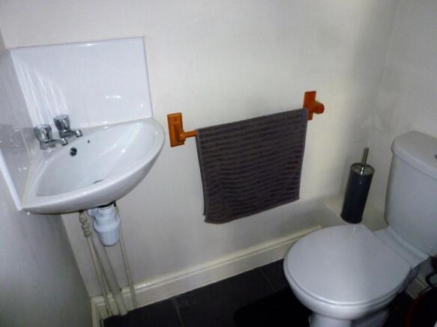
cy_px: 164
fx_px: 316
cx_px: 218
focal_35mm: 25
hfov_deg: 69.4
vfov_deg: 54.9
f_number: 2.8
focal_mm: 4.5
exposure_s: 1/30
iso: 250
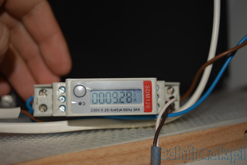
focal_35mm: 51
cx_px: 124
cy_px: 82
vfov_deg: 26.5
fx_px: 350
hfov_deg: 38.9
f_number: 4.5
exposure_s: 1/60
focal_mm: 34
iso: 125
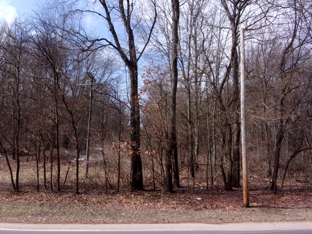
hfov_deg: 63.4
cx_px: 156
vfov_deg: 49.7
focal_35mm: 28
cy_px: 117
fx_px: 252
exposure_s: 1/75
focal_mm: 5.1
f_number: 10.8
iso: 80
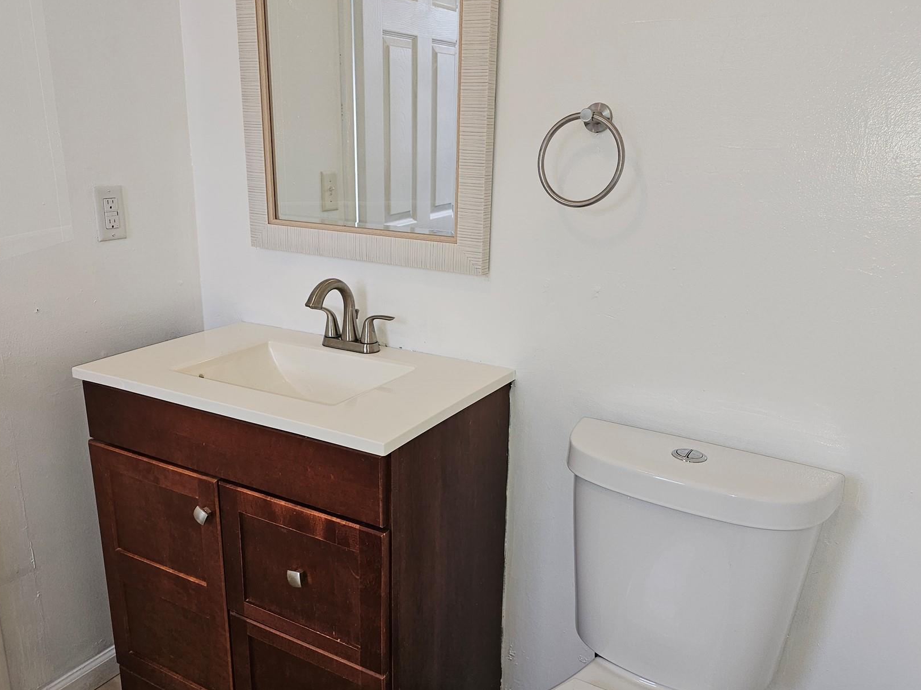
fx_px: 772
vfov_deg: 48.2
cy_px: 374
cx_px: 419
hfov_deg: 61.5
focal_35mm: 29
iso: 80
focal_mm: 6.3
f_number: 1.7
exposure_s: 1/60
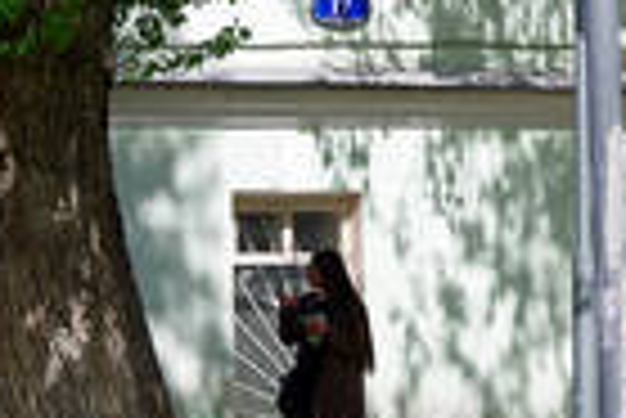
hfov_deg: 6.6
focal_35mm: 310
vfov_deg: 4.4
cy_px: 414
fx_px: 5396
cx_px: 117
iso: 100
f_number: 5.6
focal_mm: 40
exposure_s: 1/500
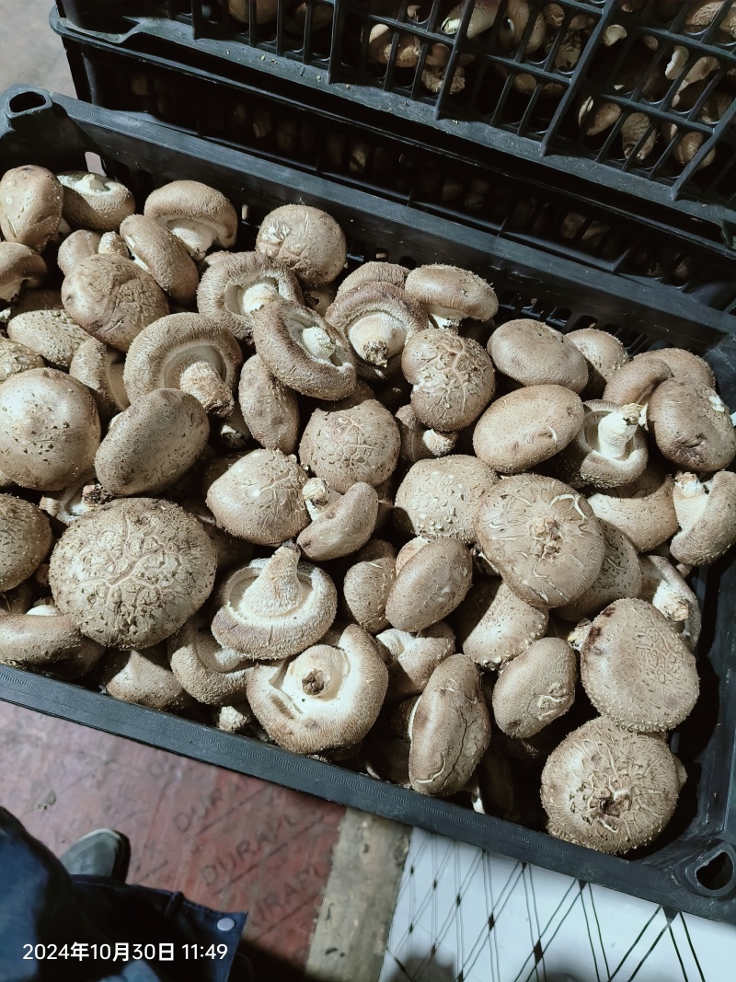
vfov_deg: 67.3
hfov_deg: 53.1
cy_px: 491
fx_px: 737
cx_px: 368
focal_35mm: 26
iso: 1250
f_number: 1.8
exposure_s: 1/33.4
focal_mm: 4.84
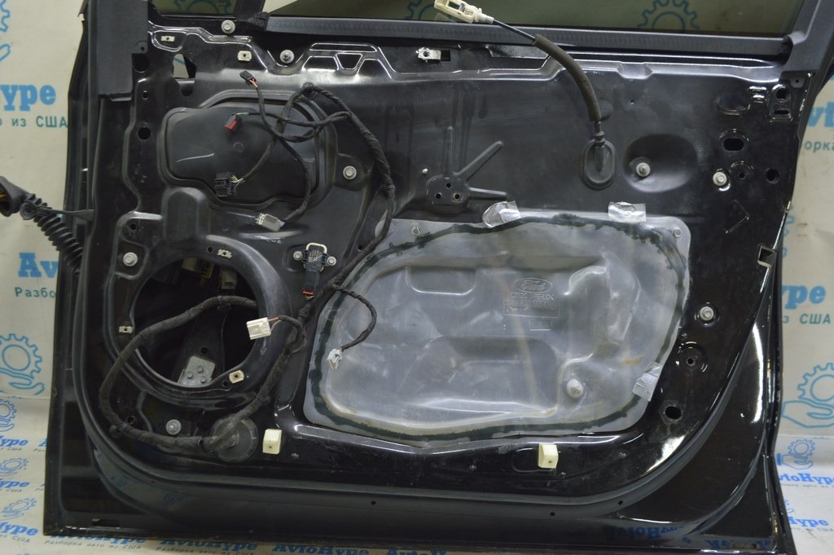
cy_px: 278
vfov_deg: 39.9
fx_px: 764
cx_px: 417
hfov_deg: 57.3
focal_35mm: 33
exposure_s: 1/20
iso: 400
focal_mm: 22
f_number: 5.6
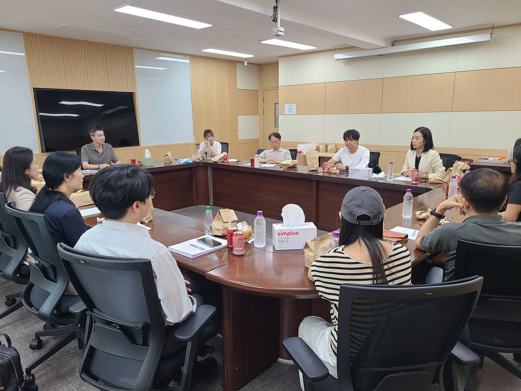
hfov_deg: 67.3
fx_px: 391
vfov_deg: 53.1
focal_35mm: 26
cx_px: 260
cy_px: 196
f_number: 1.8
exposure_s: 1/60
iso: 100
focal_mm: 5.4
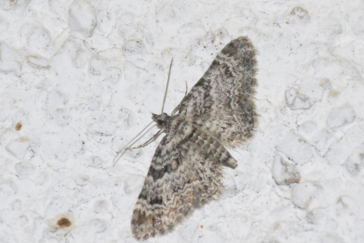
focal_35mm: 240
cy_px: 125
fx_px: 2426
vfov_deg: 5.7
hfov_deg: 8.6
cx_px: 202
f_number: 7.1
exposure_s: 1/60
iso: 320
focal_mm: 140
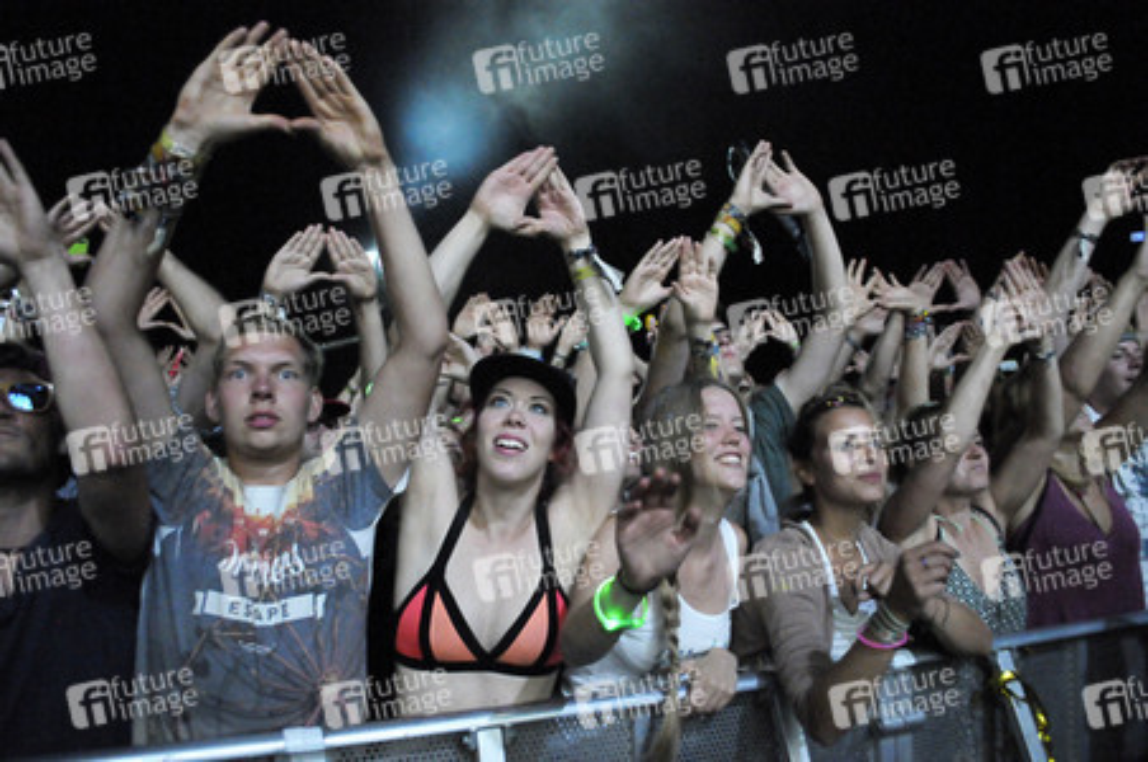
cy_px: 381
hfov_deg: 67.5
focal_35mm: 27
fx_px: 860
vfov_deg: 47.8
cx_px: 574
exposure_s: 1/250
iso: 6400
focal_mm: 18
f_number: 3.5
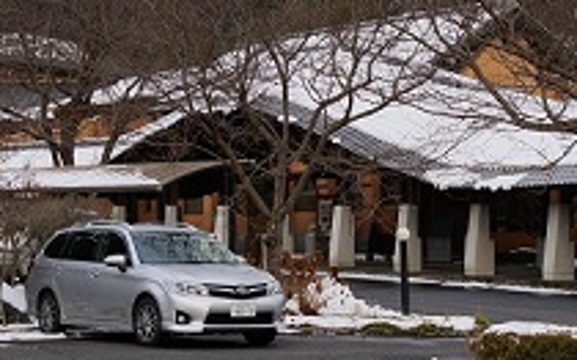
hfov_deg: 15.8
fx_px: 2059
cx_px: 481
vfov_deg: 10.0
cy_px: 176
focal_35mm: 131
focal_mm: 30
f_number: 9
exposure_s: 1/80
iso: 100
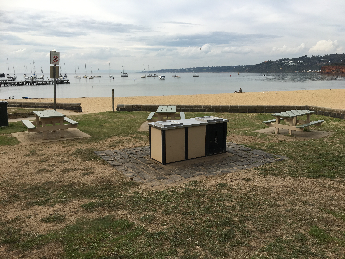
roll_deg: +0.5
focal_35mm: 29
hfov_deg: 61.7
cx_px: 172
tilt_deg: -10.2
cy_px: 130
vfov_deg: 48.2
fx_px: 289
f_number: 2.2
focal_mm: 4.15
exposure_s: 1/1451
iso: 25
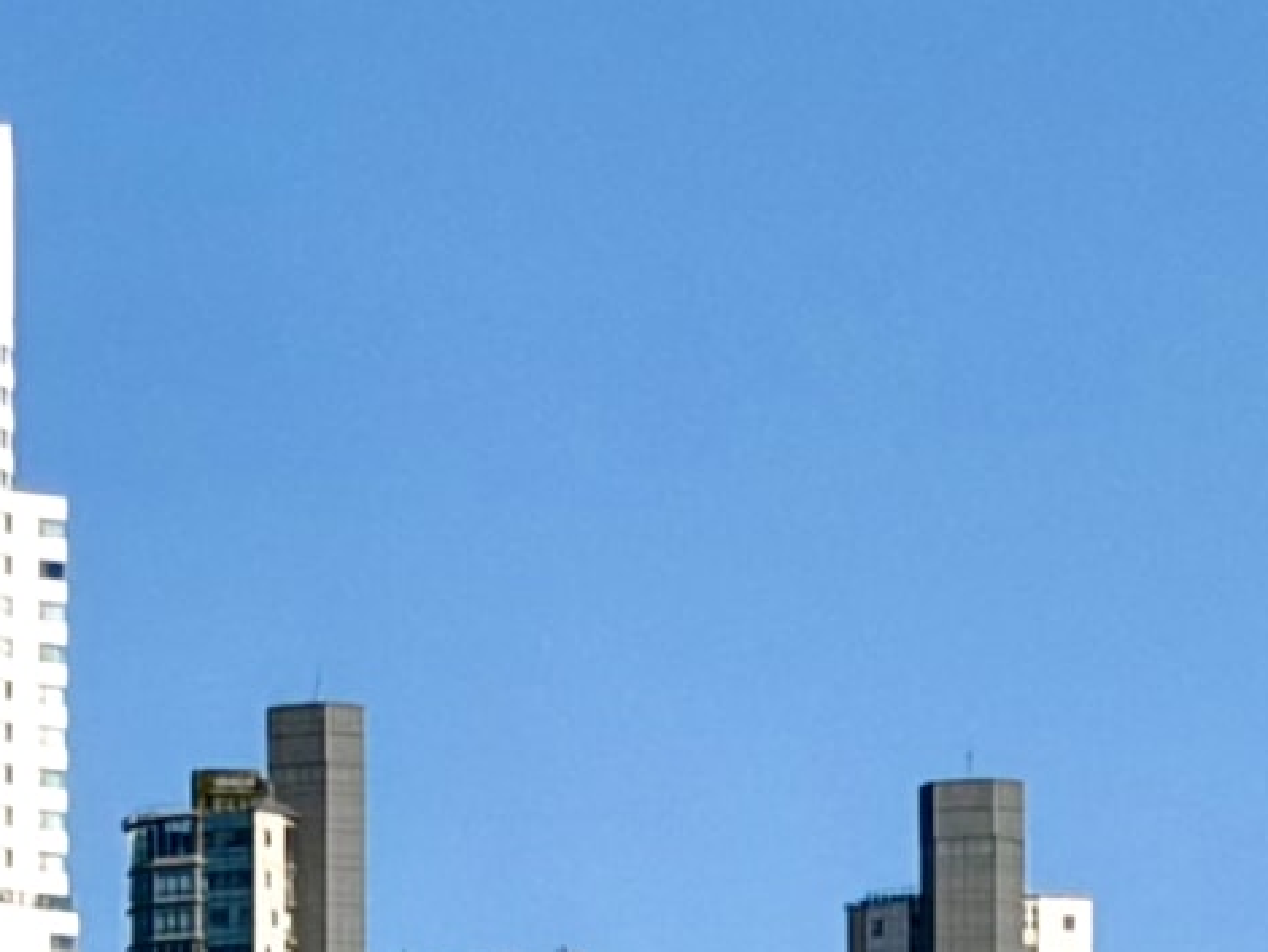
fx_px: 7183
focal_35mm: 196
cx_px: -569
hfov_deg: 9.8
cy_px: 1181
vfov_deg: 7.5
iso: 64
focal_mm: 6.76
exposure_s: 1/8772
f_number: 1.78
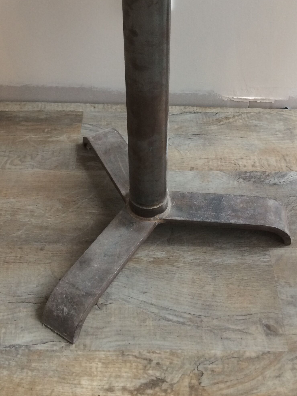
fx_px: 549
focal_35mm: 48
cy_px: 82
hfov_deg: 30.3
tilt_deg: -38.5
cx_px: 153
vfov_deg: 38.2
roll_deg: +0.4
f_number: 2.2
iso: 125
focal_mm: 4.15
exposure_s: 1/33
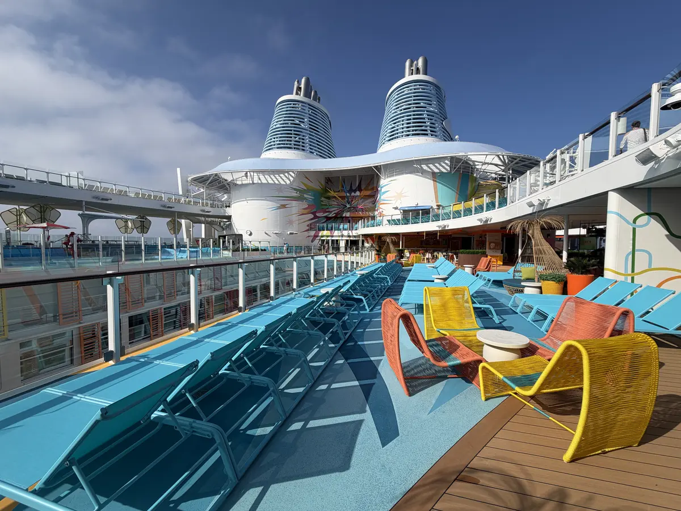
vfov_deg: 85.7
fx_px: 275
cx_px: 340
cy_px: 256
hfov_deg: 102.1
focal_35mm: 14
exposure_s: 1/1464
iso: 20
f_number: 2.2
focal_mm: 2.22
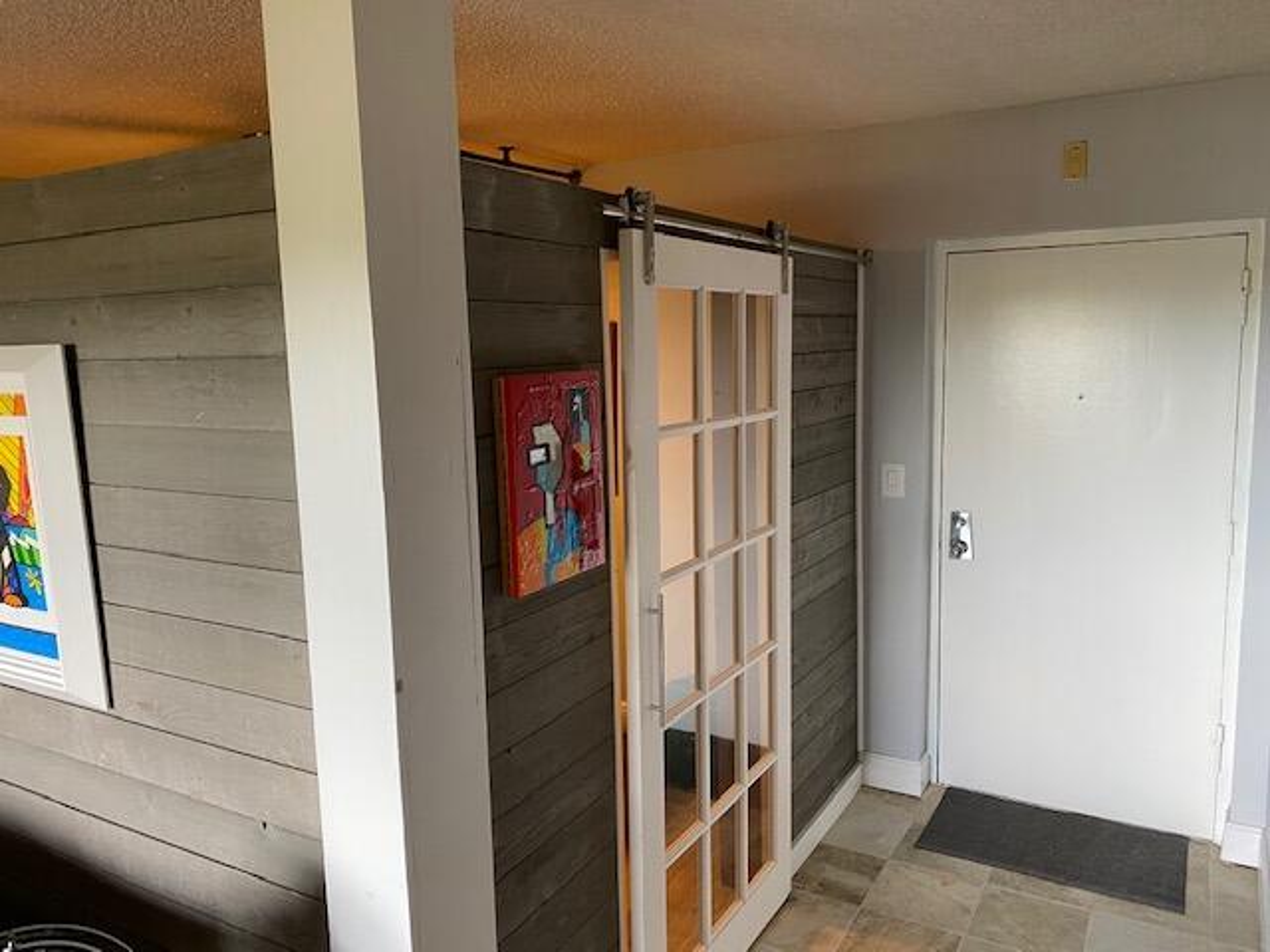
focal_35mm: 26
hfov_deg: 67.3
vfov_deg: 53.1
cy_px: 476
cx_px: 635
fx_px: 954
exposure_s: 1/60
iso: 160
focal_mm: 4.25
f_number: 1.8
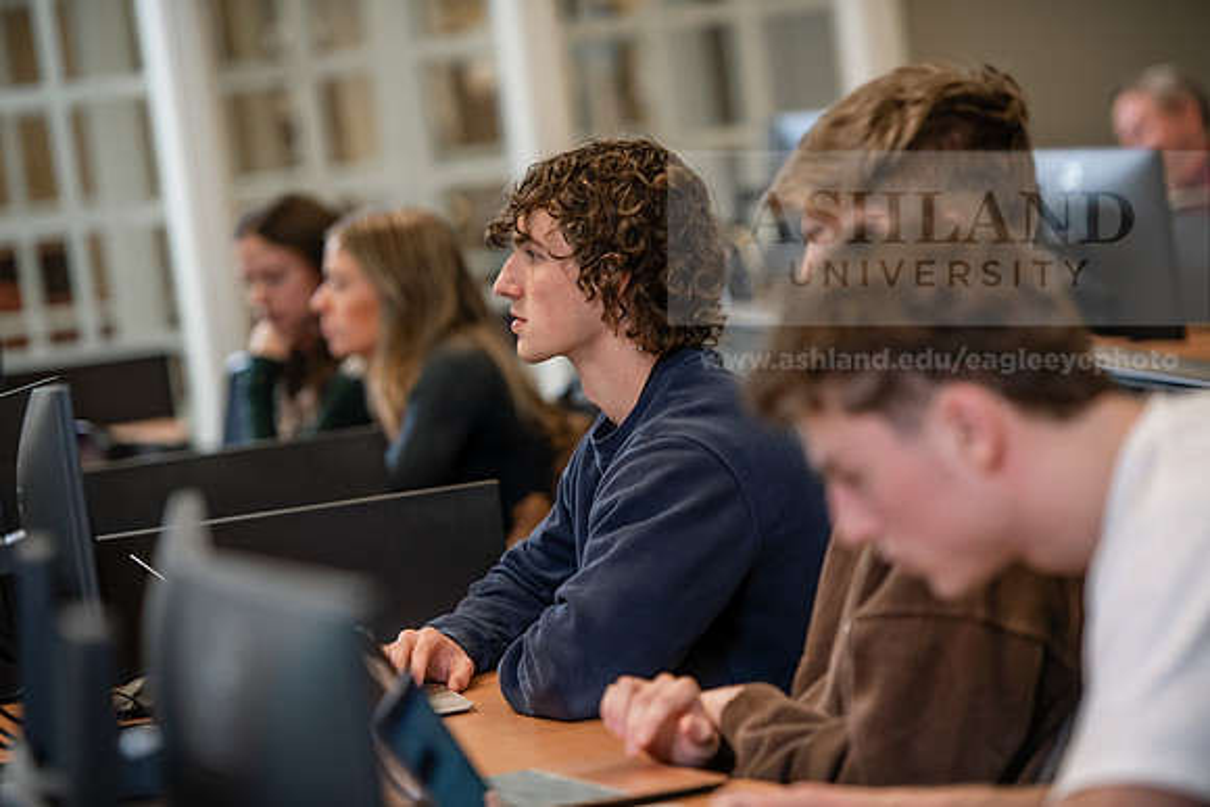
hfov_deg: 13.7
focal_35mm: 150
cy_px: 404
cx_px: 605
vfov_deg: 9.2
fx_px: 5043
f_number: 2.8
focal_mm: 150
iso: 1000
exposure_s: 1/200
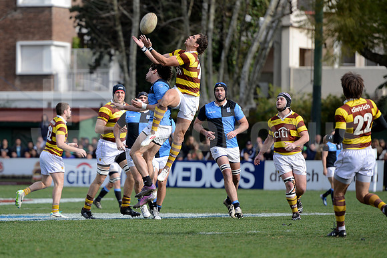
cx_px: 194
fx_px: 2097
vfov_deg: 7.0
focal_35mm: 195
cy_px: 129
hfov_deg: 10.5
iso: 250
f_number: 2.8
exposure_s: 1/800
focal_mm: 195
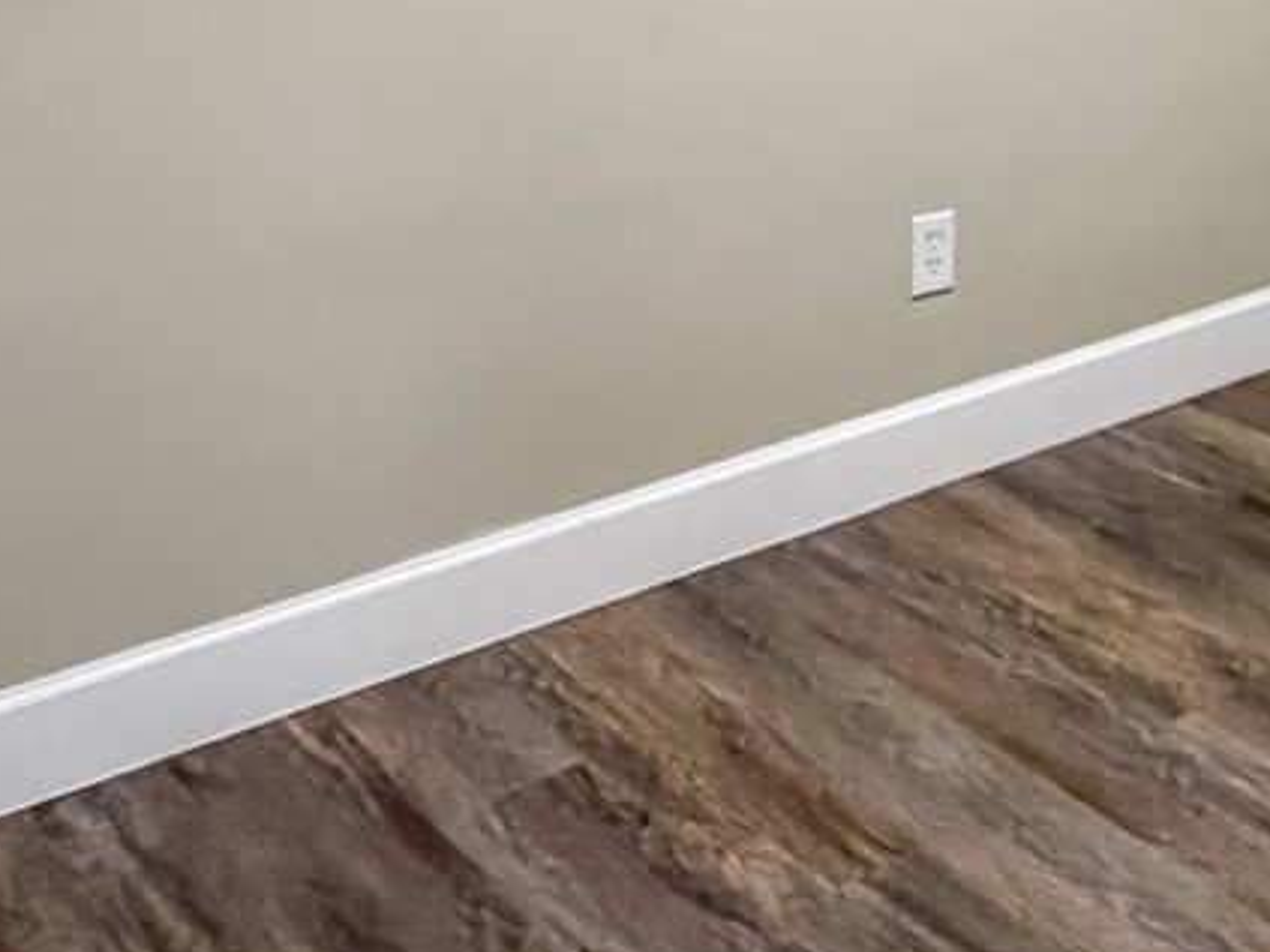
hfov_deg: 33.9
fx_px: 1944
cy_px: -231
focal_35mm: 53
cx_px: 1177
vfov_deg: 24.5
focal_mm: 2.22
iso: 400
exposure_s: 1/60
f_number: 2.2
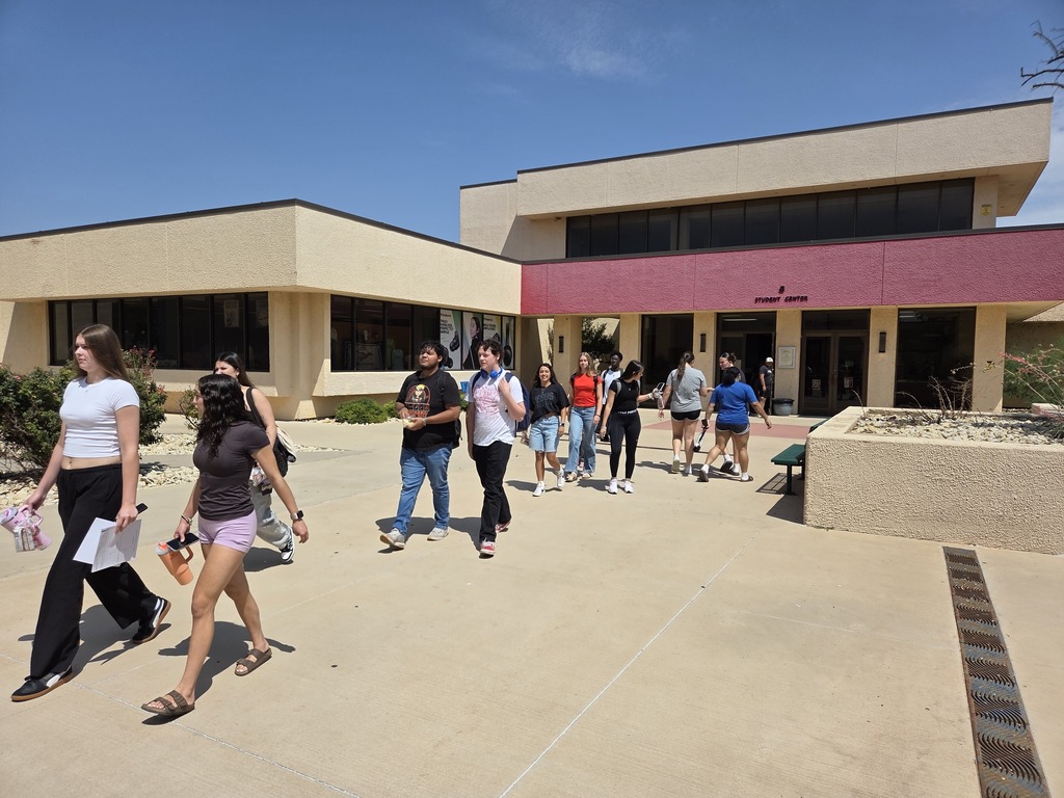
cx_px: 532
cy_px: 399
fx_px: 707
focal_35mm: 23
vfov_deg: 58.9
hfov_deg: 73.9
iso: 80
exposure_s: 1/7328
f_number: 1.8
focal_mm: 5.4
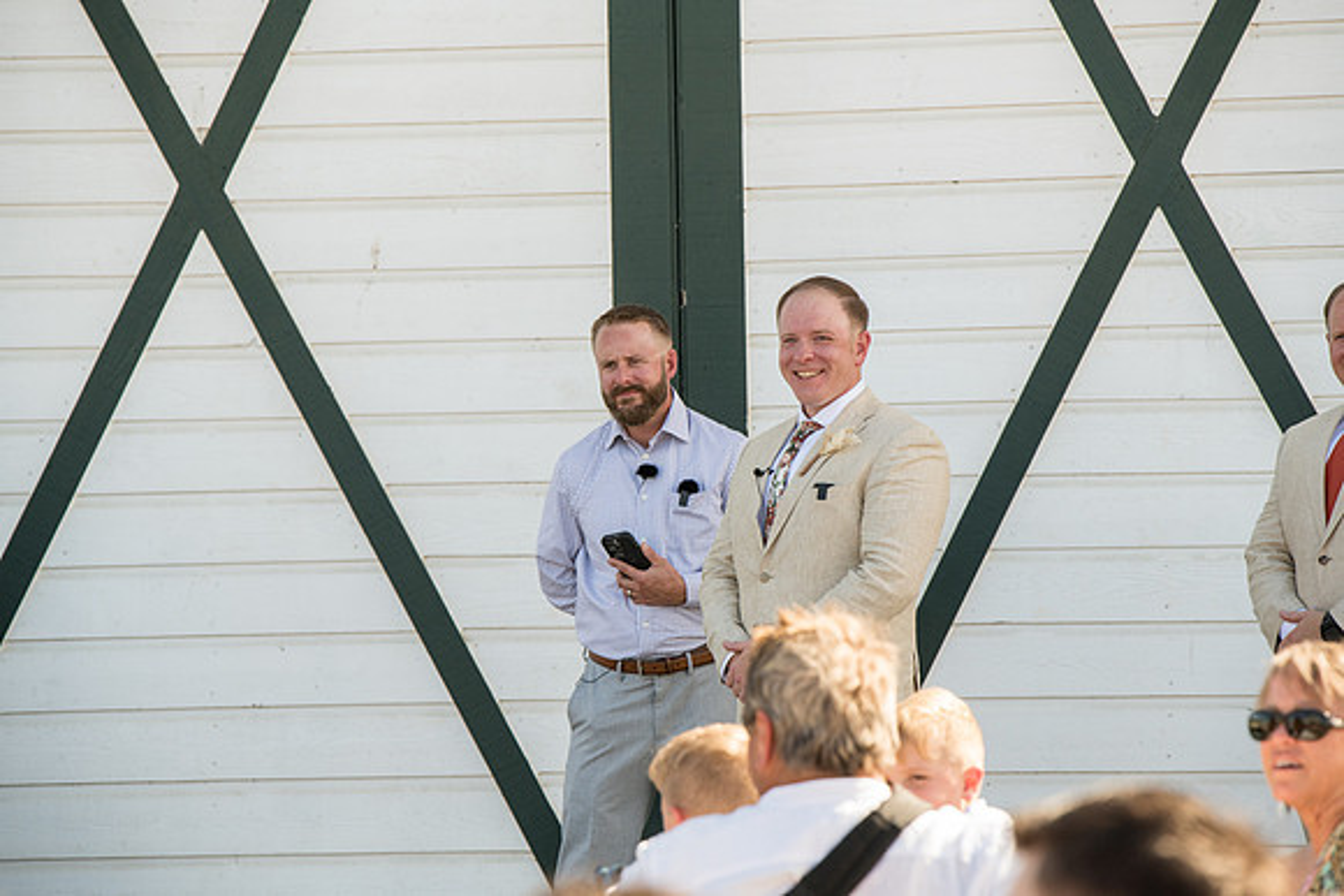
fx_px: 7468
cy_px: 448
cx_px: 672
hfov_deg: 10.3
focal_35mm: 200
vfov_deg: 6.9
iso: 500
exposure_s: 1/500
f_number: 6.3
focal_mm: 200
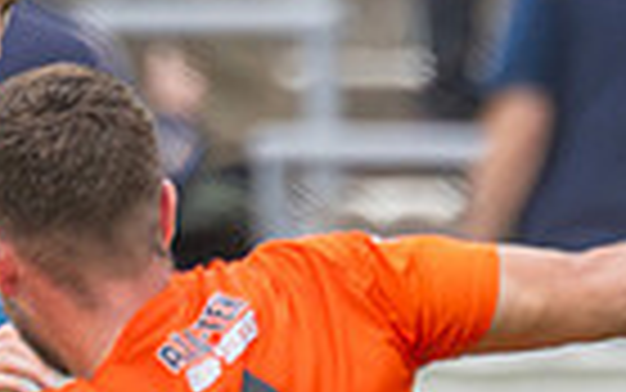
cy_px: 178
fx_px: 75267
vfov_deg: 0.3
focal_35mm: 4410
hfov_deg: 0.5
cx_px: -574
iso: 560
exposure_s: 1/1250
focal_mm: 300
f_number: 2.8
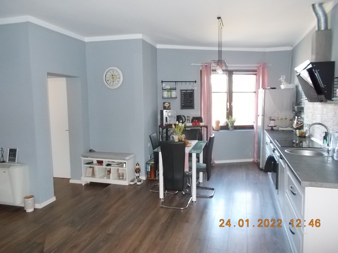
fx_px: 254
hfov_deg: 67.3
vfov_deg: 53.1
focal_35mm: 26
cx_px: 169
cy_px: 126
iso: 500
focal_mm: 4.6
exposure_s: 1/25
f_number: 3.2
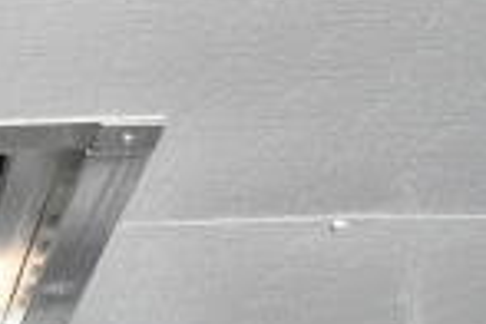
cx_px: -321
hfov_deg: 16.1
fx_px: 1512
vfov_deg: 12.2
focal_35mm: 112
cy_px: 279
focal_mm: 18
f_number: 3.5
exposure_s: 1/30
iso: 1600
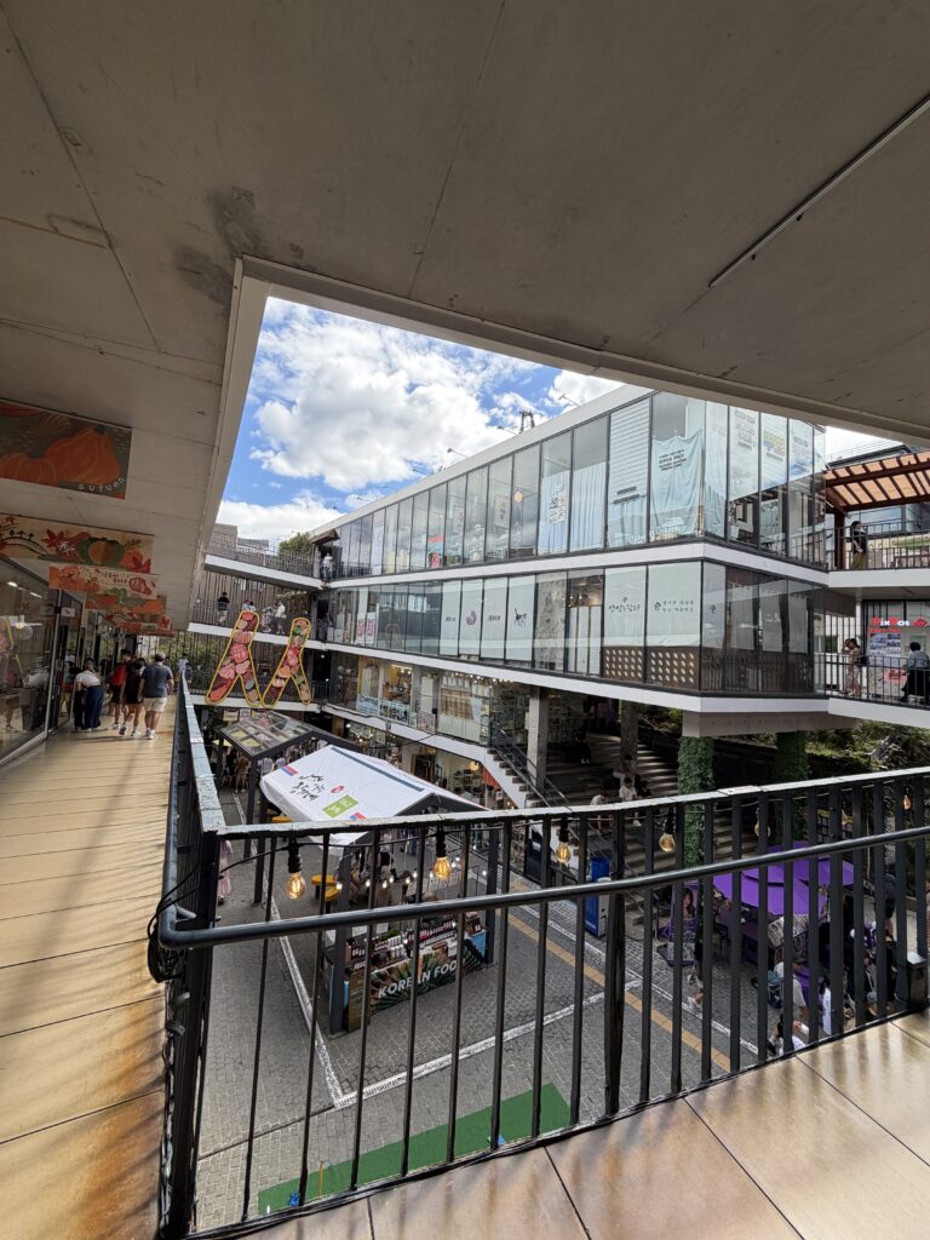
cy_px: 620
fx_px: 502
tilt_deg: +3.5
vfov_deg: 102.1
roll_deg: -2.9
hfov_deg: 85.7
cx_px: 465
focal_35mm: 14
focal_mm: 2.22
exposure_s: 1/518
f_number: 2.2
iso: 40
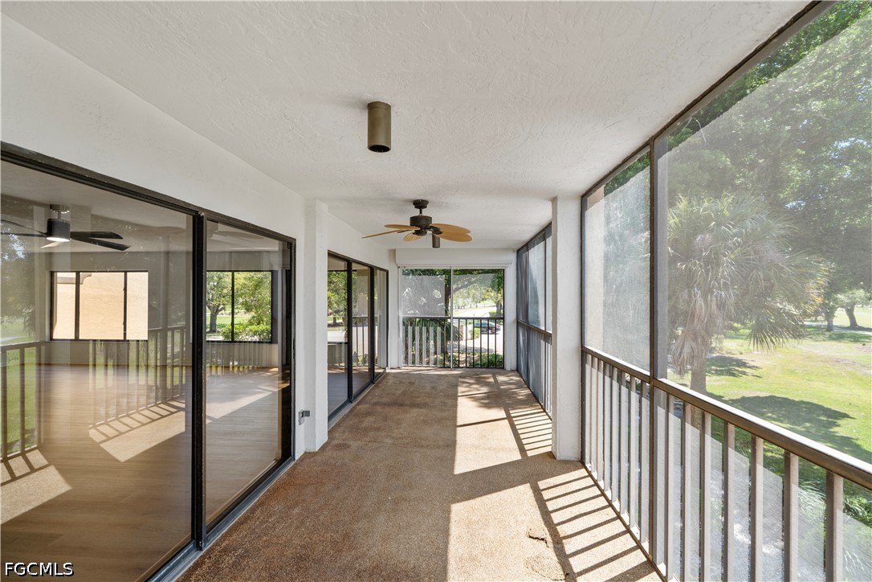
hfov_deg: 96.7
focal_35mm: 16
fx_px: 388
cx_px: 436
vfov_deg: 73.7
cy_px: 291
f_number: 4
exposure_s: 1/160
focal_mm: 16
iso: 125
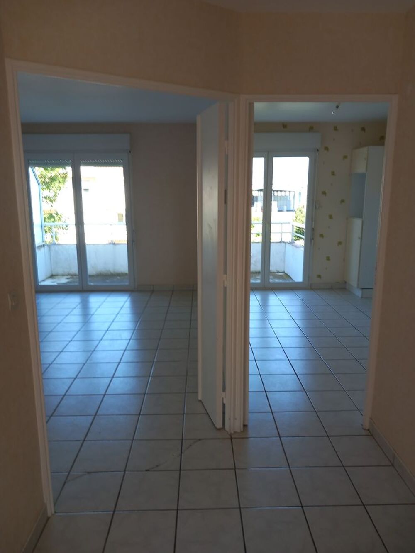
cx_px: 208
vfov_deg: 65.3
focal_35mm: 27
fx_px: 432
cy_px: 276
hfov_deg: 51.4
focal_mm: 4
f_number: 1.8
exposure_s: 1/60
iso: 32
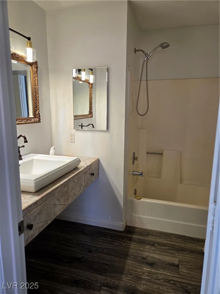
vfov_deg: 73.9
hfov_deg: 58.9
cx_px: 110
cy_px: 147
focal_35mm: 23
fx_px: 195
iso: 125
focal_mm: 5.4
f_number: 1.8
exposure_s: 1/120
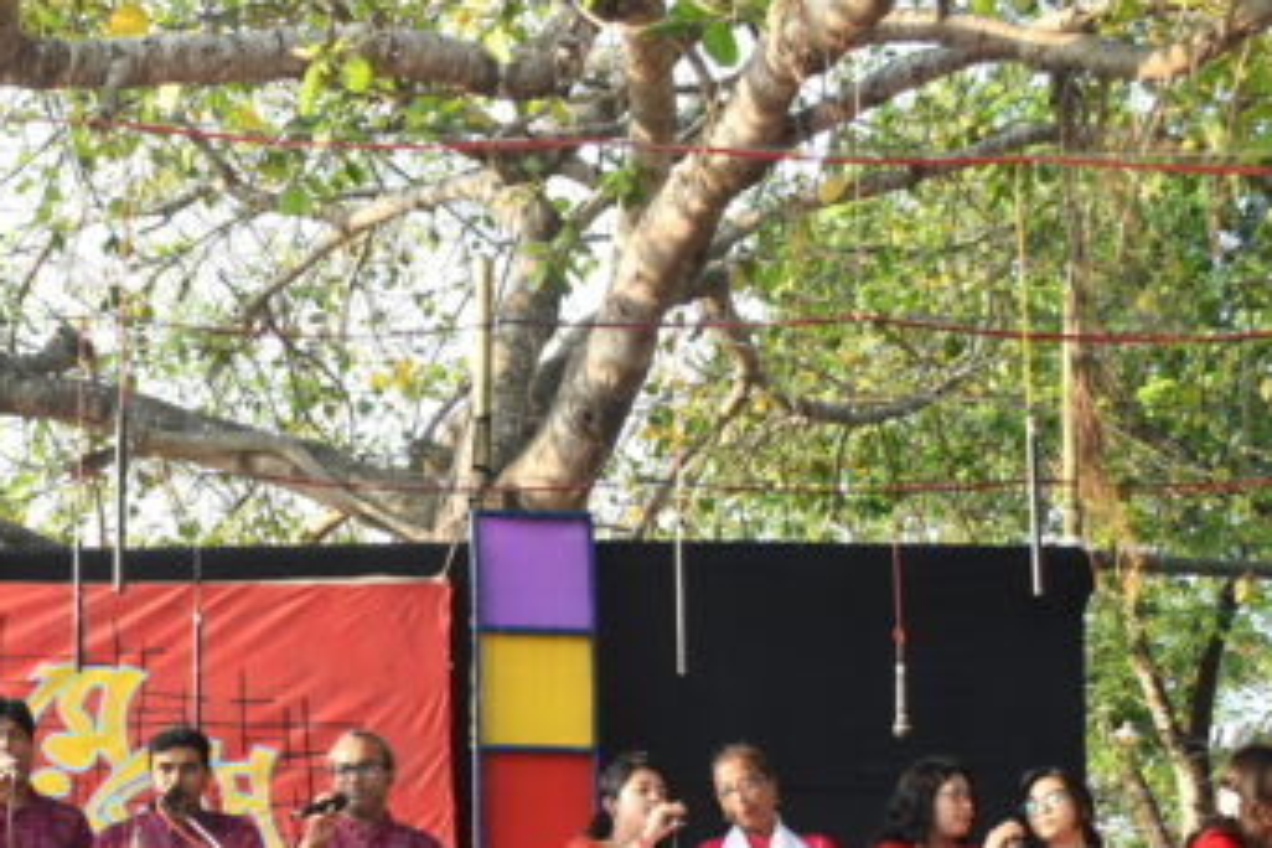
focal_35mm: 74
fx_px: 2614
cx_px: 171
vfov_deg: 18.2
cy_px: 707
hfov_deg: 26.6
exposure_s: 1/160
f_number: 5.6
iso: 500
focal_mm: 22
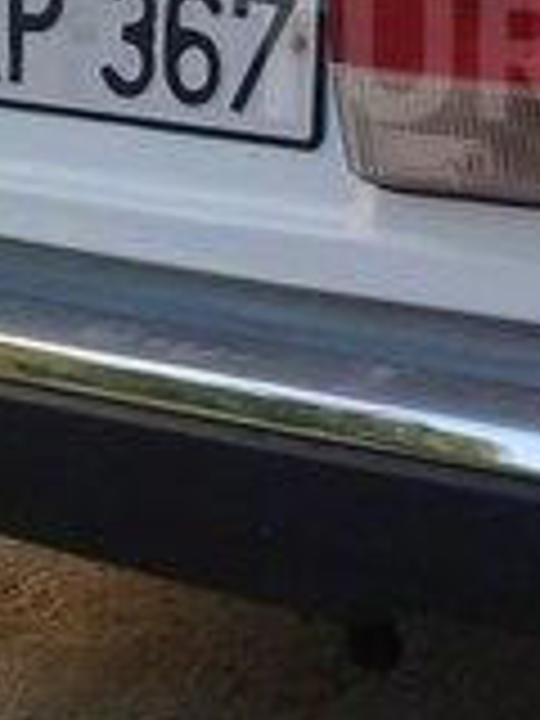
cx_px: 688
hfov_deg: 11.3
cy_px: 52
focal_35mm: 128
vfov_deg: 15.2
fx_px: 2662
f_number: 2.2
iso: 50
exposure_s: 1/228
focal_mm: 3.3
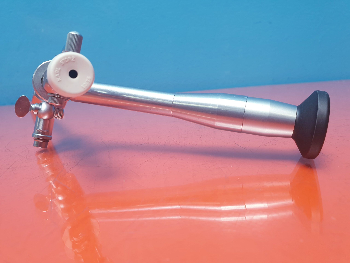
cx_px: 175
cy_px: 132
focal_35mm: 26
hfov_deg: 67.3
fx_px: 263
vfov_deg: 53.1
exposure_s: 1/50
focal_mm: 4.3
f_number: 2.4
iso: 125
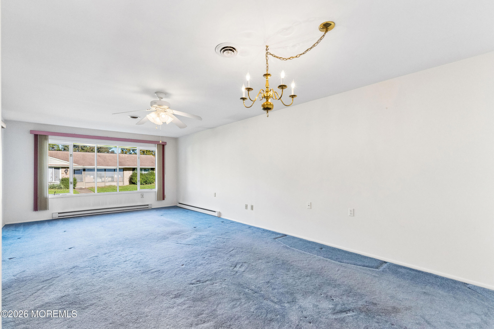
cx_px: 247
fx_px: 206
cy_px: 164
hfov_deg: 100.4
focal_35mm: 15
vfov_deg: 77.3
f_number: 7.1
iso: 1250
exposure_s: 1/500
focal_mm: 15
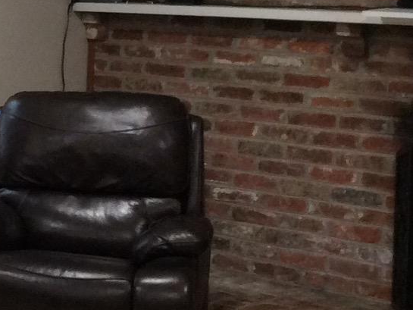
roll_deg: -0.4
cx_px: -277
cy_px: 47
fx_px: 1432
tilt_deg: -2.8
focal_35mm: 120
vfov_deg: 12.3
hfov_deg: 14.8
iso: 80
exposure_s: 1/24
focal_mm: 3.3
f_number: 2.4
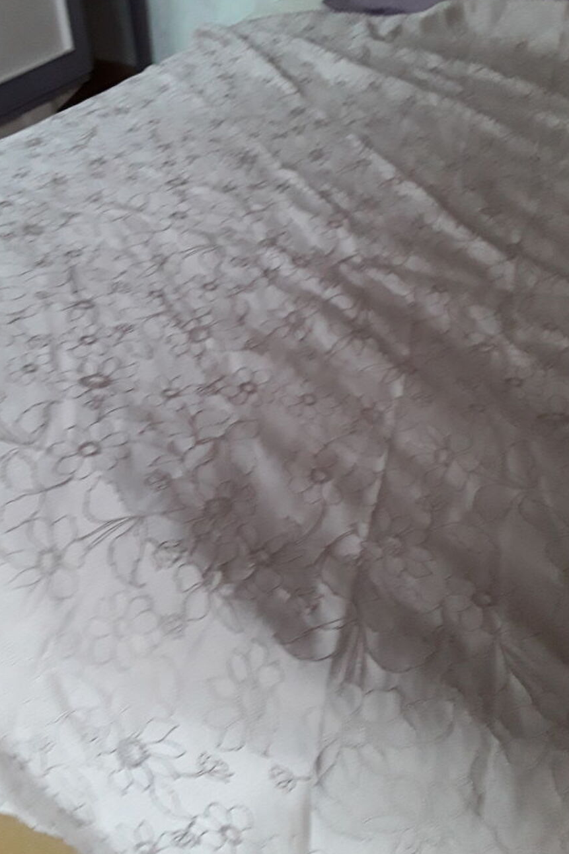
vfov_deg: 63.7
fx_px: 687
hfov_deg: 45.0
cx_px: 280
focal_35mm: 29
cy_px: 431
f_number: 1.9
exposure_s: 1/17
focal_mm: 2.91
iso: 250
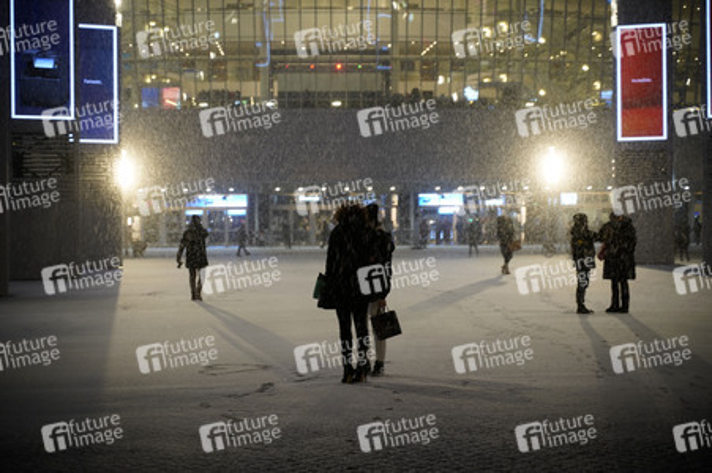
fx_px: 1482
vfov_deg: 18.2
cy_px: 236
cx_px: 356
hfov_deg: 27.0
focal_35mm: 75
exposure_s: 1/40
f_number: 2.8
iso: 640
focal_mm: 75
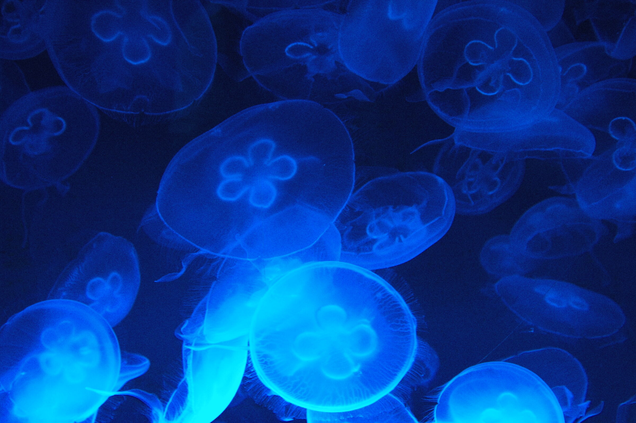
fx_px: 635
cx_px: 318
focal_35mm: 36
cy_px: 212
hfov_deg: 53.2
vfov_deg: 36.8
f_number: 3.5
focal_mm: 24
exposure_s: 1/50
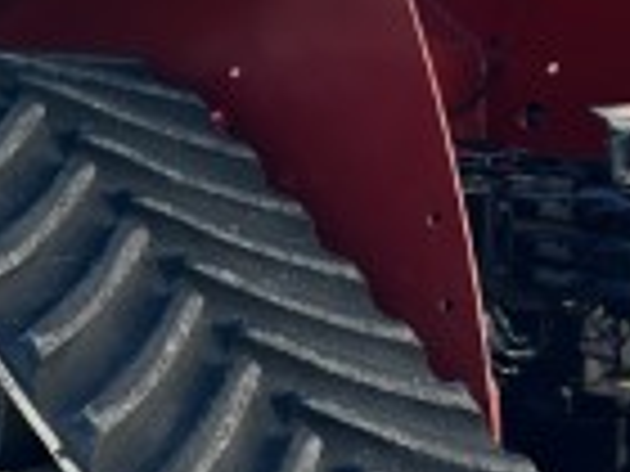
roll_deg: -1.2
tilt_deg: -3.9
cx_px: -50
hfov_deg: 16.1
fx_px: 2166
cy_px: 175
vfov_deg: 12.4
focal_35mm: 119
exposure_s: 1/2513
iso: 50
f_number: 1.5
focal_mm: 5.7
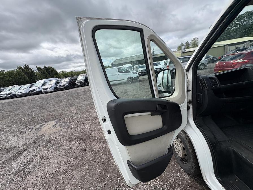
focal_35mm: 14
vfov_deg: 85.7
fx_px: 102
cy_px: 95
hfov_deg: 102.1
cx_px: 126
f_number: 2.2
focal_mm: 2.22
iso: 40
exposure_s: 1/993
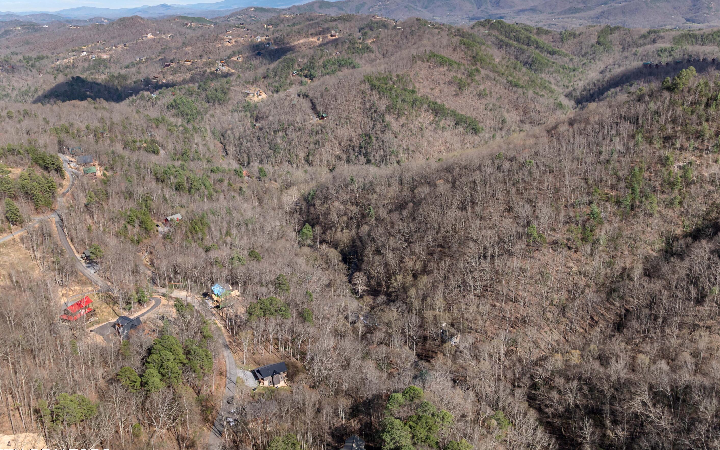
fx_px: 530
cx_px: 374
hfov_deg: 68.4
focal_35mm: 27
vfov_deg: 45.9
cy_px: 195
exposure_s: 1/60
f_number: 2.8
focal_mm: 12.29
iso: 130
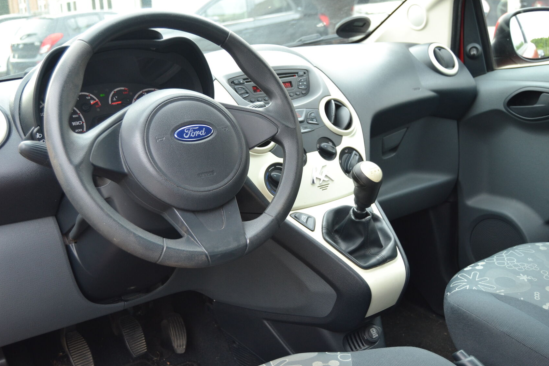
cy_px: 165
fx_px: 625
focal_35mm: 41
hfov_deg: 47.4
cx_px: 254
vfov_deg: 32.6
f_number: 4.5
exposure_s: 1/80
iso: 400
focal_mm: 24
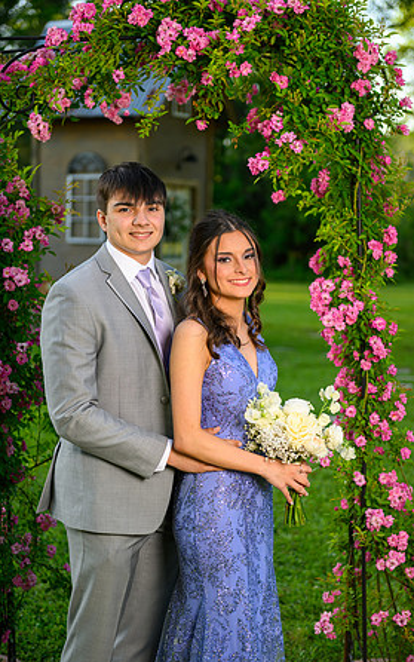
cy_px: 330
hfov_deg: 18.1
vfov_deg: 28.6
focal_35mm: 72
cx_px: 220
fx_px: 1299
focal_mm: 70
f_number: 2.8
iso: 100
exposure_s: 1/250
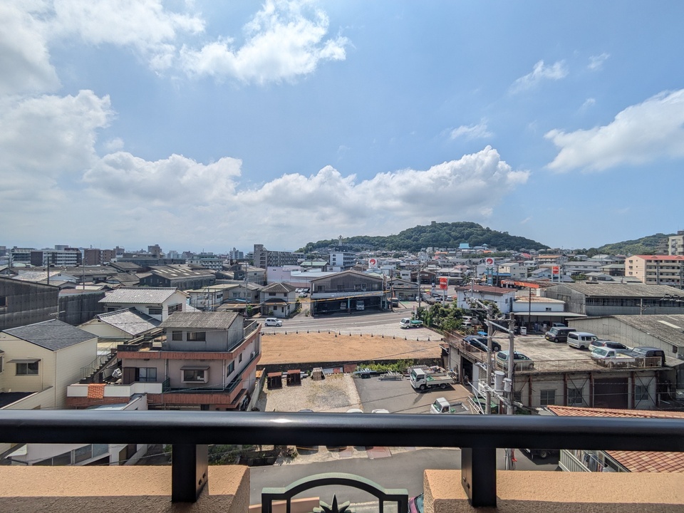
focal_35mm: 14
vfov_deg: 85.7
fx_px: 277
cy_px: 256
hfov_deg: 102.1
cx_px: 342
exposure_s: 1/3205
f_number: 2.2
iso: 50
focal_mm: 1.83
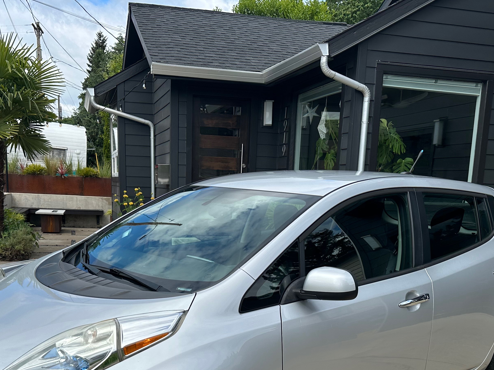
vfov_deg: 34.7
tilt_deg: -11.3
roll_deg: -1.7
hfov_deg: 46.8
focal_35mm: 40
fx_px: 571
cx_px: 227
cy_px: 301
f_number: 1.78
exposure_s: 1/4016
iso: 80
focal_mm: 6.86
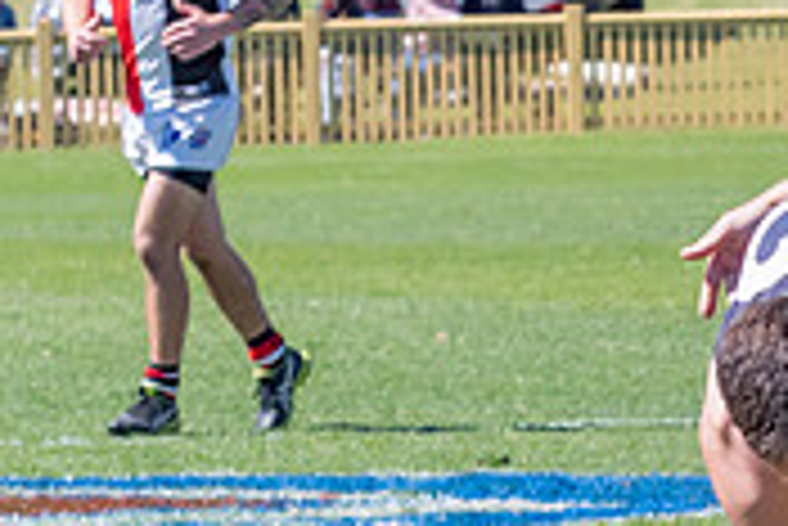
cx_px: 1158
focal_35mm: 789
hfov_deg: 2.6
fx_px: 17284
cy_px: 638
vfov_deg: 1.7
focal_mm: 150
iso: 800
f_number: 13
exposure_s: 1/1000
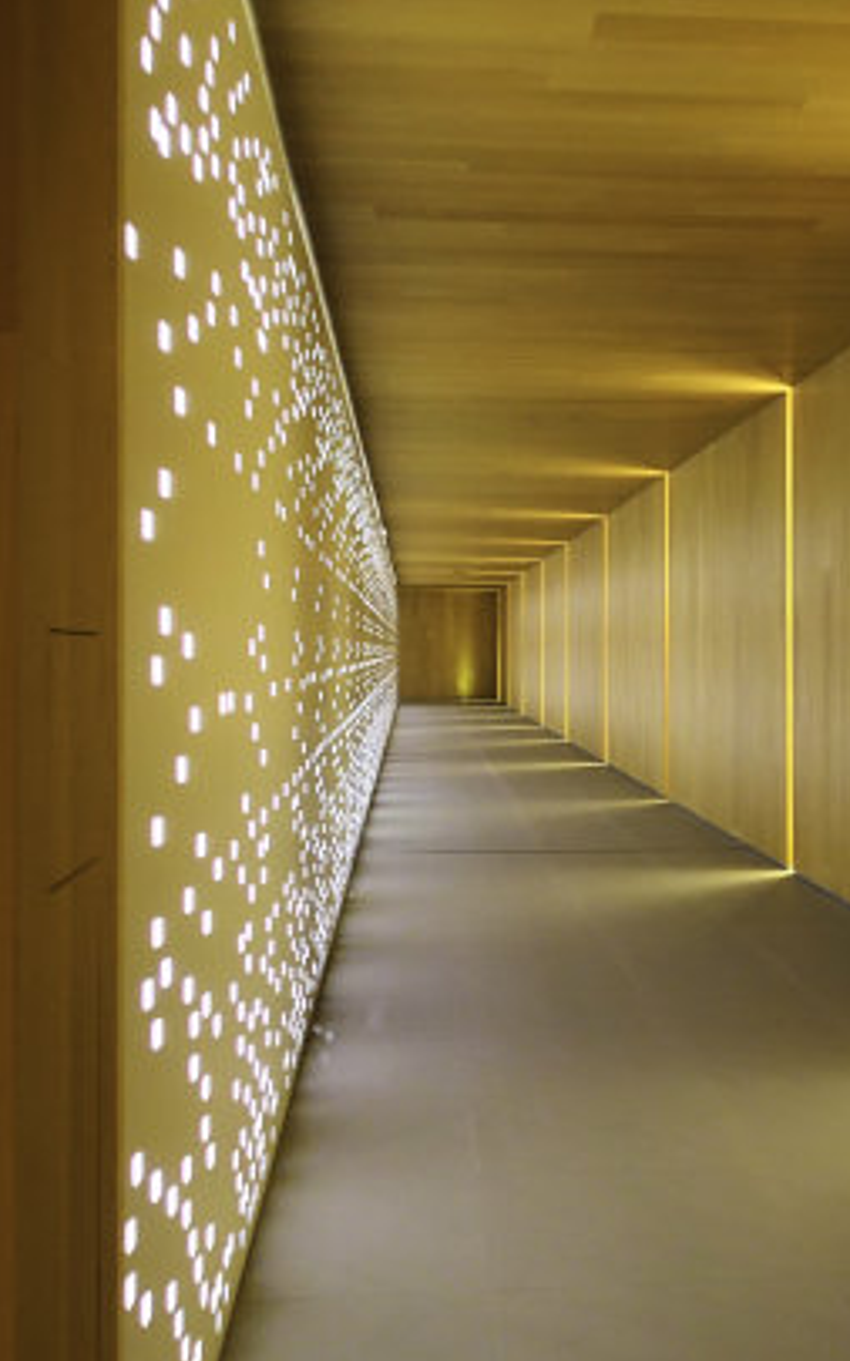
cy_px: 682
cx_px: 702
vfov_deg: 52.8
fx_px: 1372
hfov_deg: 33.3
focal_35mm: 37
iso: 800
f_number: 1.8
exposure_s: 1/30
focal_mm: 8.8
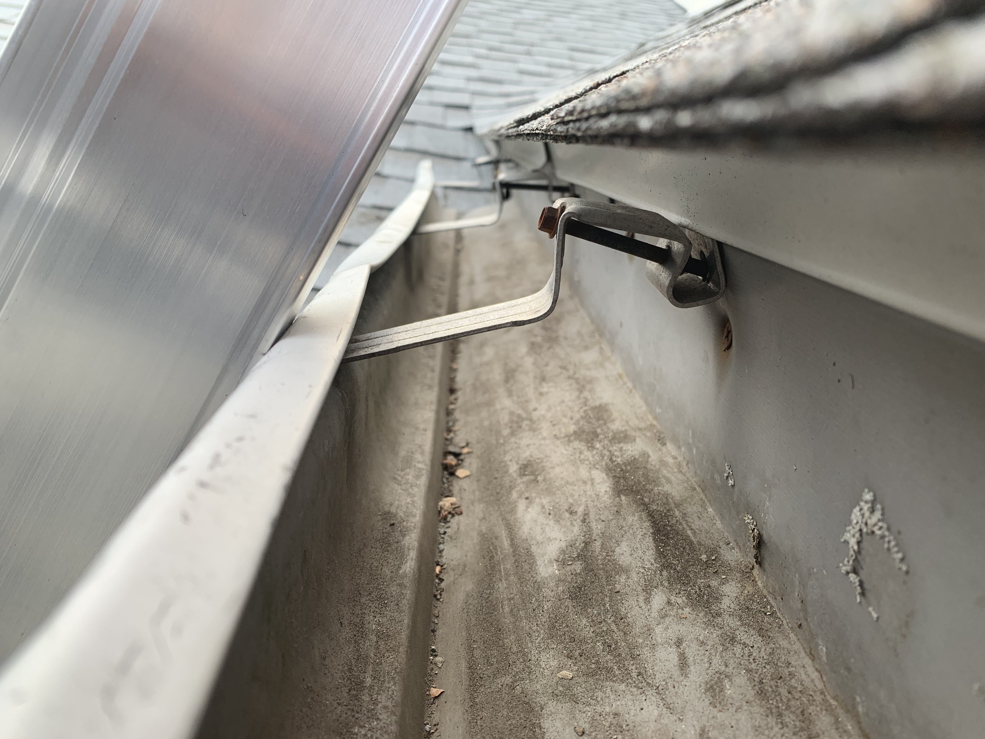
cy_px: 370
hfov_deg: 67.3
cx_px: 492
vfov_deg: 53.1
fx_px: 740
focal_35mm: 26
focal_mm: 4.25
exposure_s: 1/122
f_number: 1.8
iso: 25
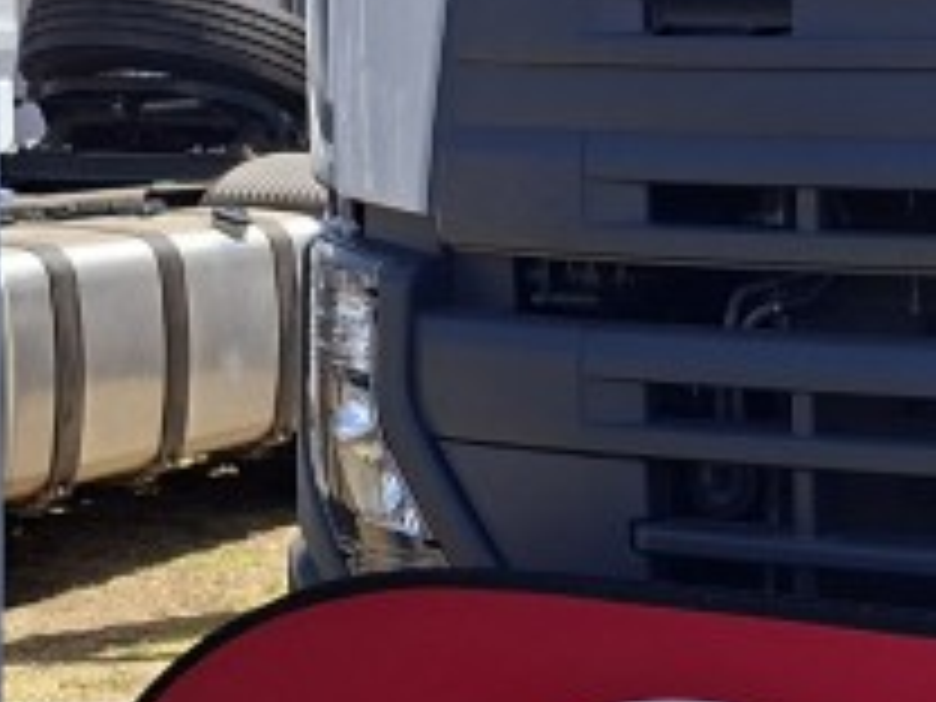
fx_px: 3055
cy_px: 324
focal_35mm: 113
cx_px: 963
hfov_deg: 17.0
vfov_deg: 13.1
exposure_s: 1/2058
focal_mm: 5.54
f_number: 1.8
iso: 50
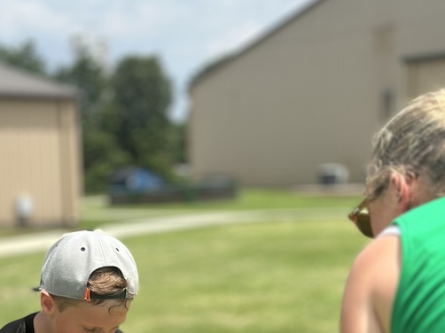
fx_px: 1259
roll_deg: +2.1
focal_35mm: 98
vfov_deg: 14.7
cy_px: 376
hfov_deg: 20.0
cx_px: 180
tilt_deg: -7.8
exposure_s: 1/6211
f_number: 1.78
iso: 80
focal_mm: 6.86
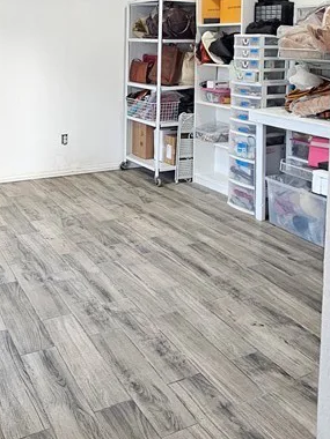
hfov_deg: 40.3
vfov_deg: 48.9
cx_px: 118
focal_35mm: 35
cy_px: 74
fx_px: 445
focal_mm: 2.2
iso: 200
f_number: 2.2
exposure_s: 1/77
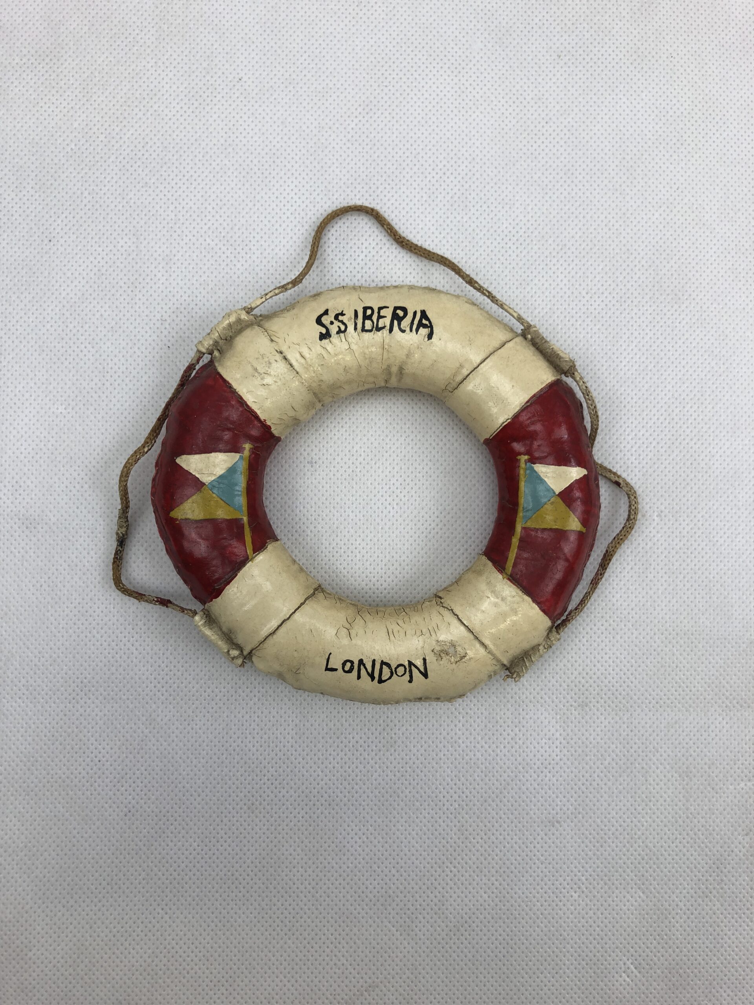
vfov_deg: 63.4
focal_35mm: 28
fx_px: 813
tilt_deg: -86.4
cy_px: 502
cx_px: 377
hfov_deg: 49.7
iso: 25
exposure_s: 1/100
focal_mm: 3.99
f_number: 1.8
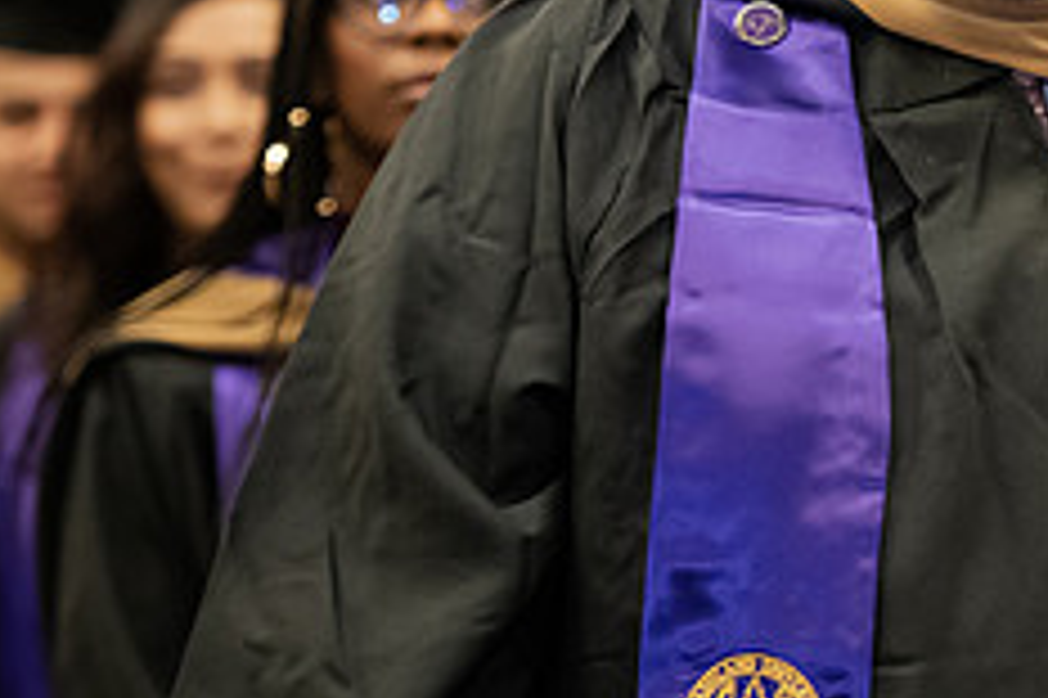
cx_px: 1079
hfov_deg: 6.1
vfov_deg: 4.1
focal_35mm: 336
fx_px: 9774
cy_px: -119
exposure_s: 1/200
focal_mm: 135
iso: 2500
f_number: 3.2
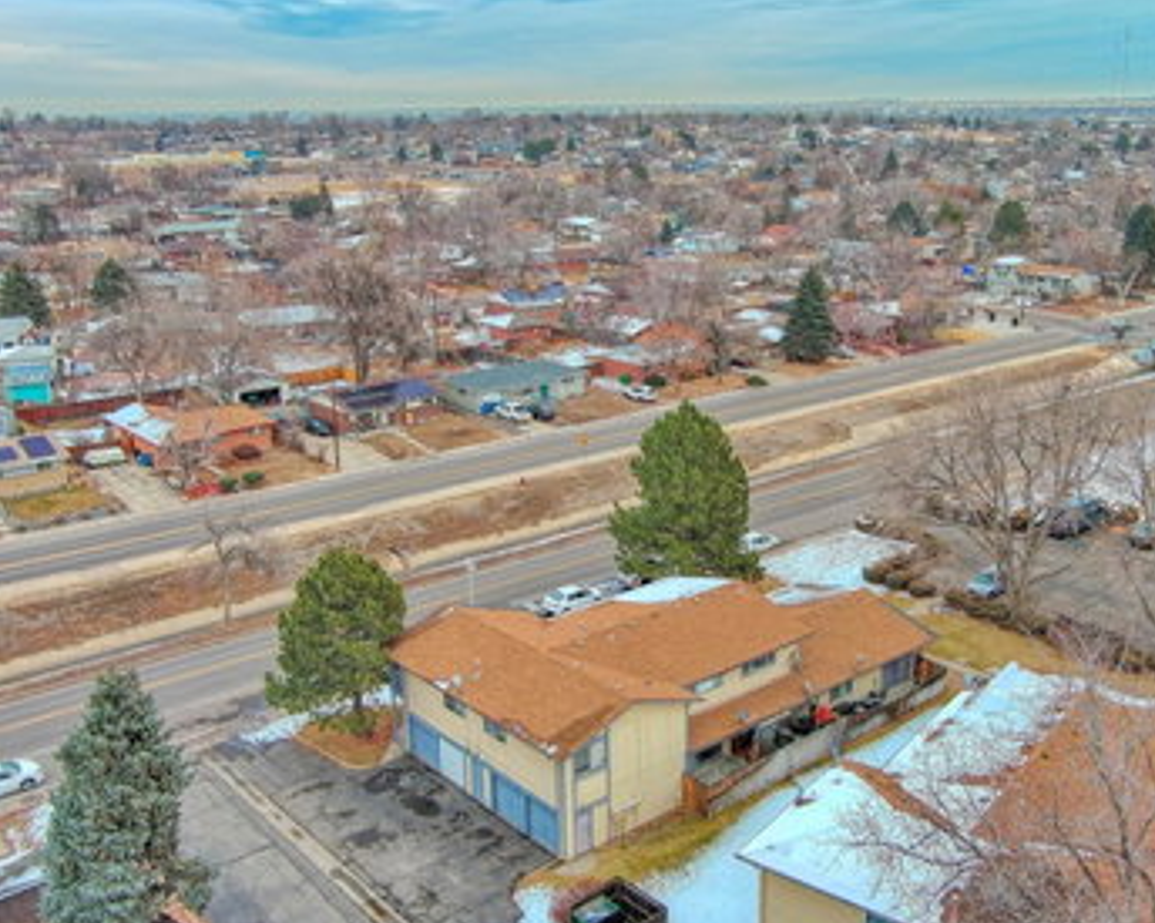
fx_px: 1299
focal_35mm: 38
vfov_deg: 39.1
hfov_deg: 47.9
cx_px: 641
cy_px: 420
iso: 100
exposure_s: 1/936
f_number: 2.8
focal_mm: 10.6
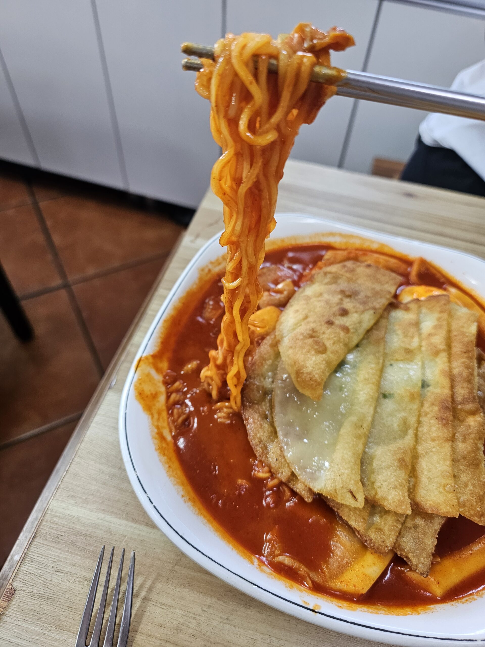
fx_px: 430
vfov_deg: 73.9
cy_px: 324
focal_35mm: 23
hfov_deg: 58.9
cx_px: 242
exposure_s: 1/120
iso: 160
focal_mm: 6.3
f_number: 1.7
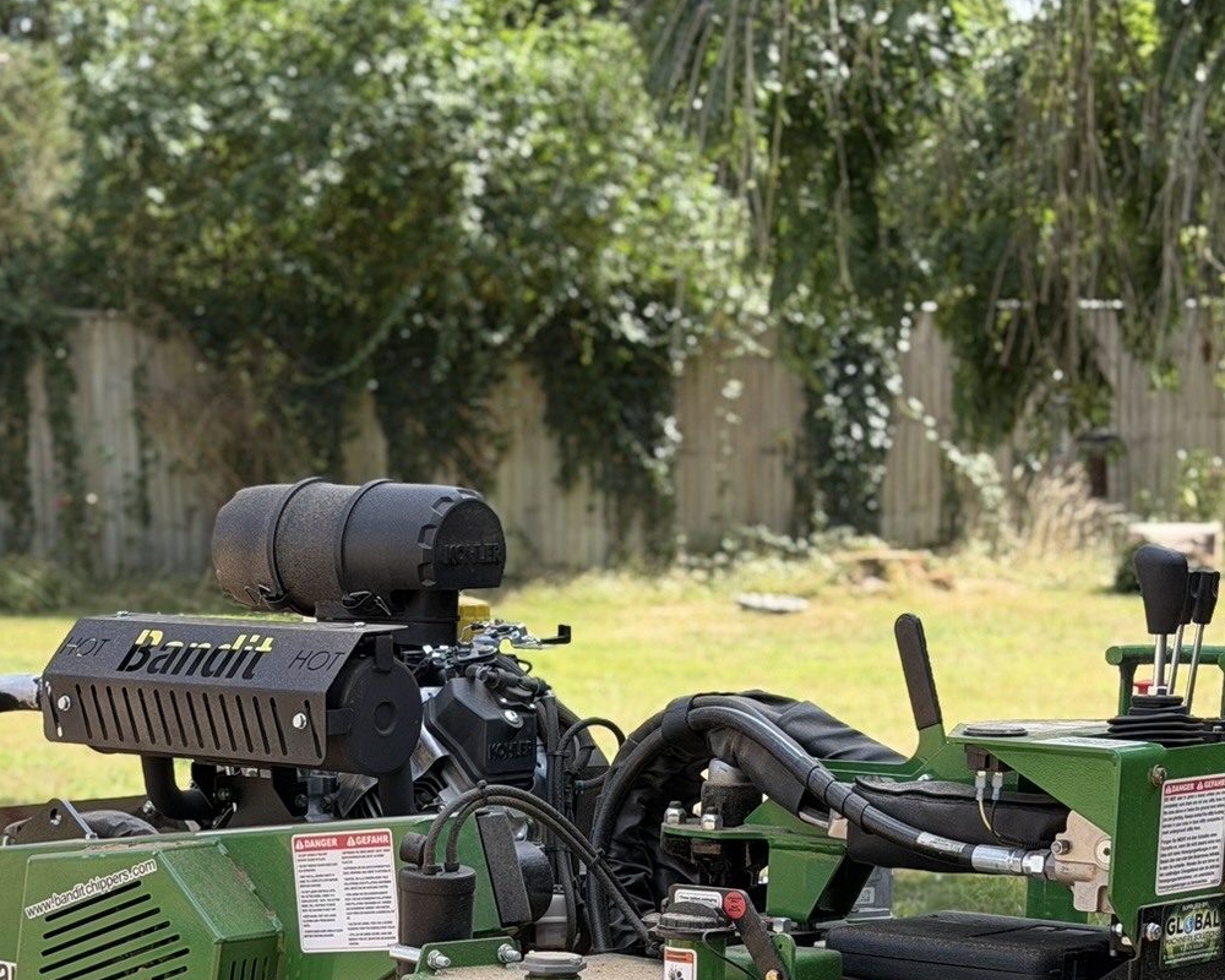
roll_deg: +2.2
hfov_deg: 19.9
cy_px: 1226
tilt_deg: -14.6
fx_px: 3481
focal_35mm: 96
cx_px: 409
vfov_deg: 15.4
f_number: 1.78
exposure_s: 1/987
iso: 64
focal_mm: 6.76
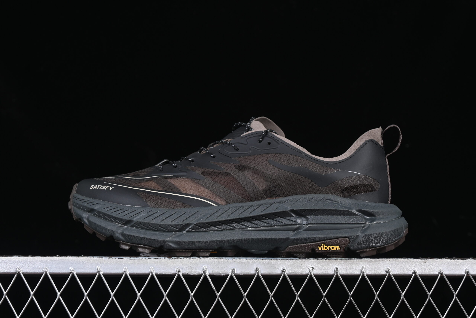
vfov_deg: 18.2
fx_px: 992
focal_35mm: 75
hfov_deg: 27.0
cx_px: 238
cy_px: 159
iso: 160
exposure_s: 1/60
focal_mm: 50
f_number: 6.3
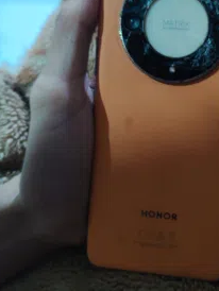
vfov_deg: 52.2
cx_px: 154
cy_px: 117
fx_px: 295
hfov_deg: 40.0
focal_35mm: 35
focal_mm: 5.25
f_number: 1.75
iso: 1600
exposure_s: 1/20
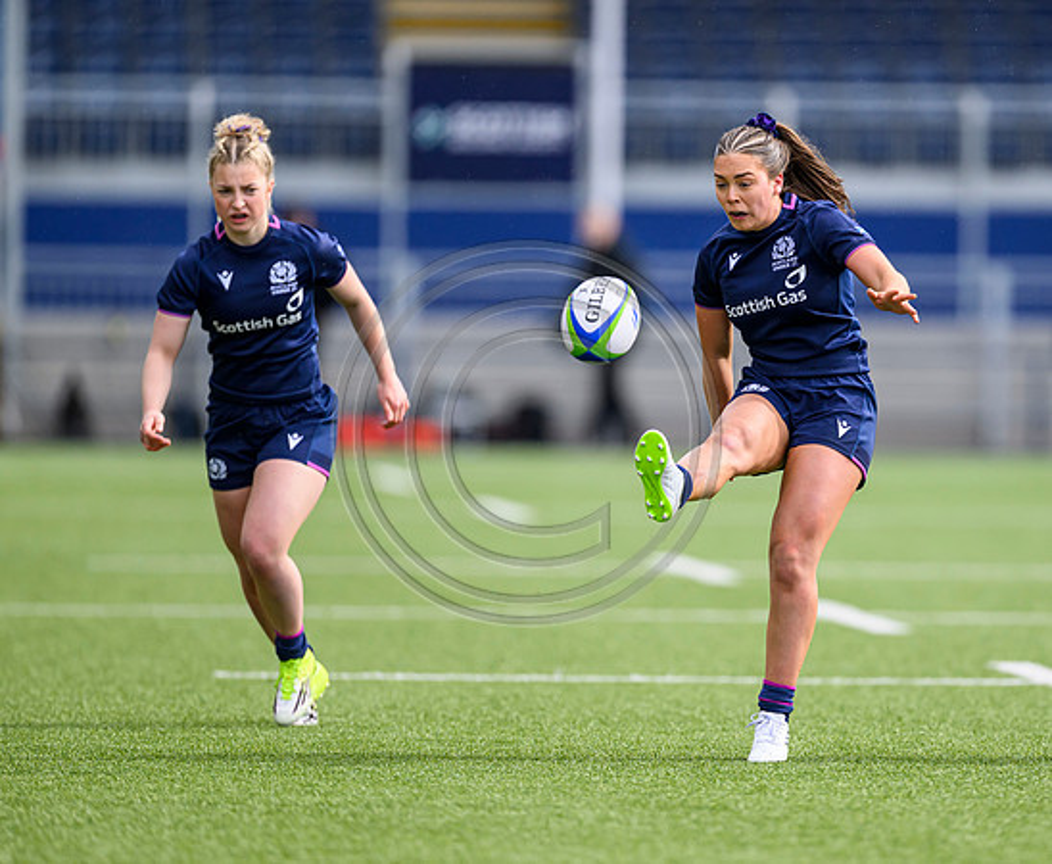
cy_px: 395
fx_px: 17442
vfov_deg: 2.8
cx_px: 773
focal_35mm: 554
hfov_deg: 3.5
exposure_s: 1/3200
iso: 500
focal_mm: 400
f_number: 3.2
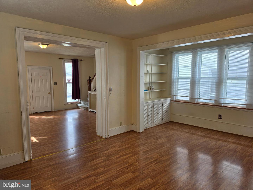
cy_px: 95
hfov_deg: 73.9
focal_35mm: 23
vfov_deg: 58.9
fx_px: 168
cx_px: 126
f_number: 1.4
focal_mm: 6.5
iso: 25
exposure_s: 1/120
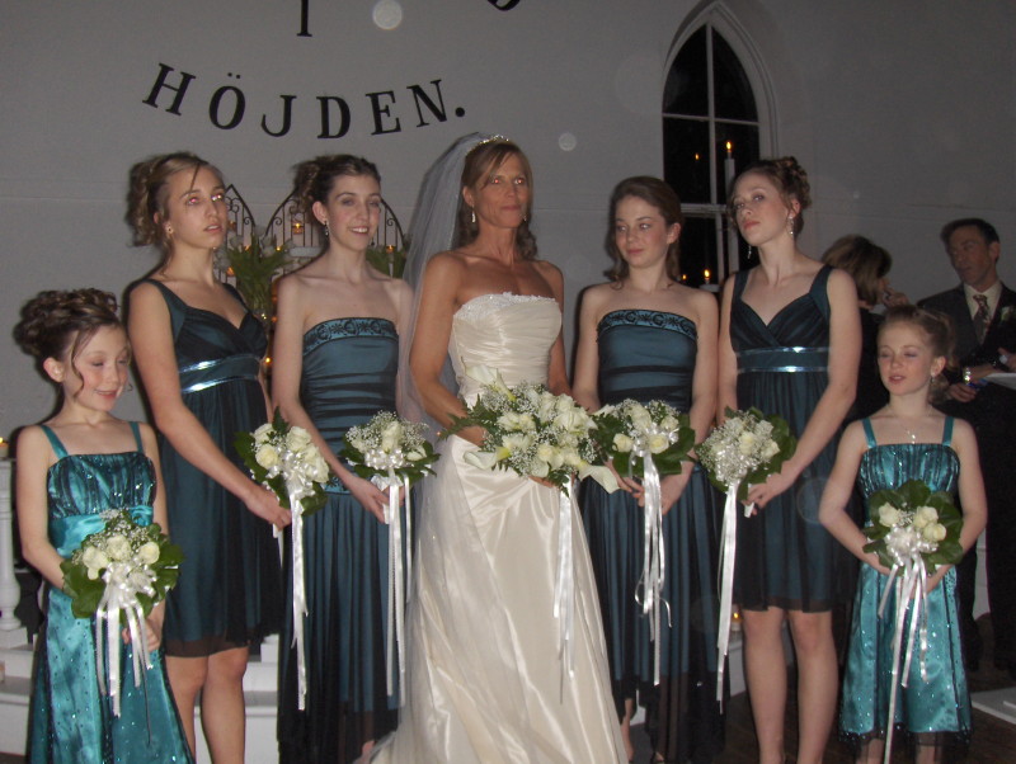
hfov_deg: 45.7
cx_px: 508
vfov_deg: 35.2
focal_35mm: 41
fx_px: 1205
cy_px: 382
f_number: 3.5
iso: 100
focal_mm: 6.5
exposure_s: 1/60
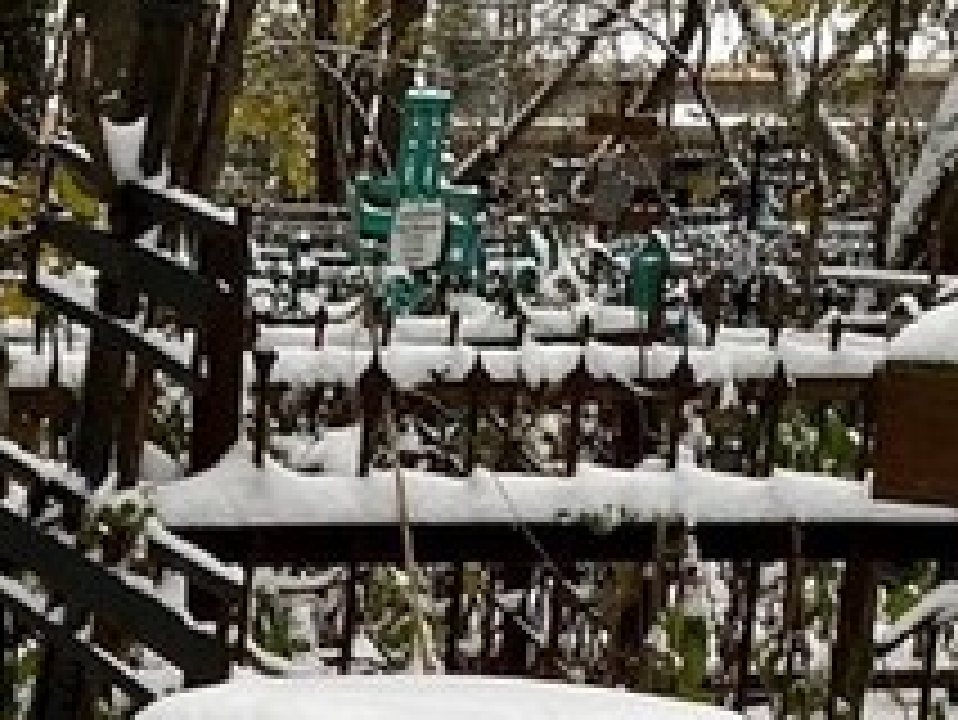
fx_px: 3461
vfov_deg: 11.0
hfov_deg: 14.7
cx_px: -463
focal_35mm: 125
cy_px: 1341
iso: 32
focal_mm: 4.25
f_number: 1.8
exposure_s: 1/152
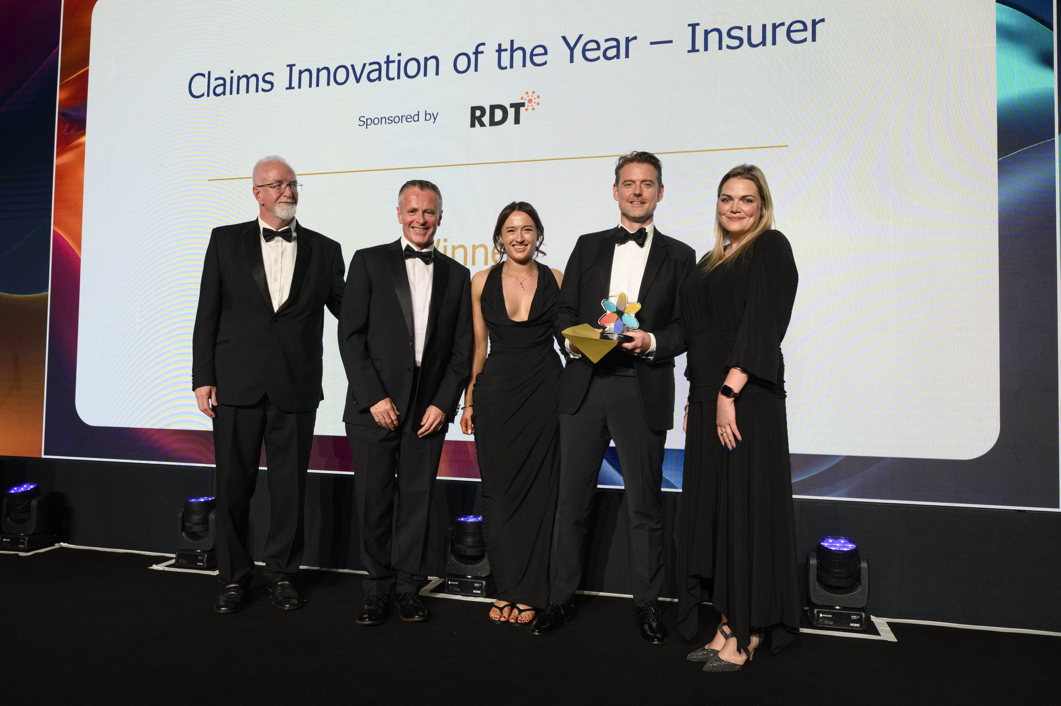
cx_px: 530
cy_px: 353
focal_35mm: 26
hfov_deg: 69.4
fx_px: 766
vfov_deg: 49.5
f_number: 8
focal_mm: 26
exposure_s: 1/250
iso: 3200
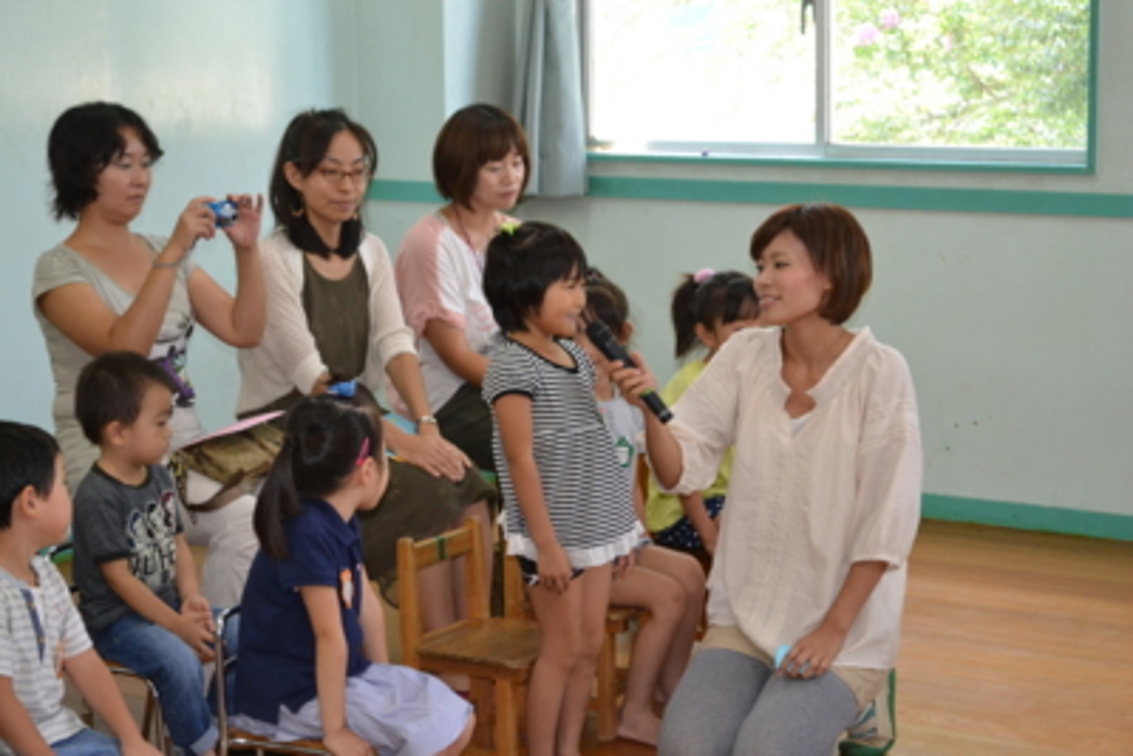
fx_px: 2597
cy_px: 378
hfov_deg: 24.6
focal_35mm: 82
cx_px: 566
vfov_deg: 16.6
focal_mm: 55
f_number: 5.6
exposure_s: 1/60
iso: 1250
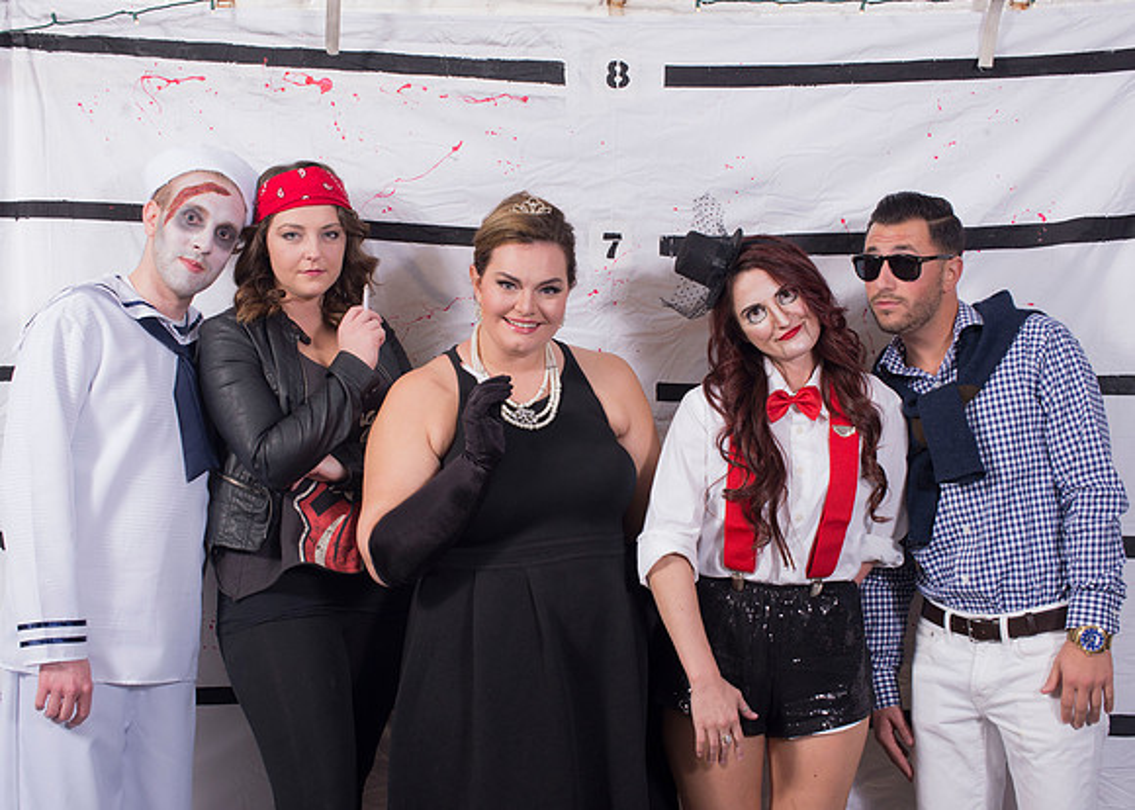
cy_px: 404
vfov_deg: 25.4
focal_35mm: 56
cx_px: 546
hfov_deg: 35.0
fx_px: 1801
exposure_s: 1/125
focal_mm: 50
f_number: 9
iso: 640
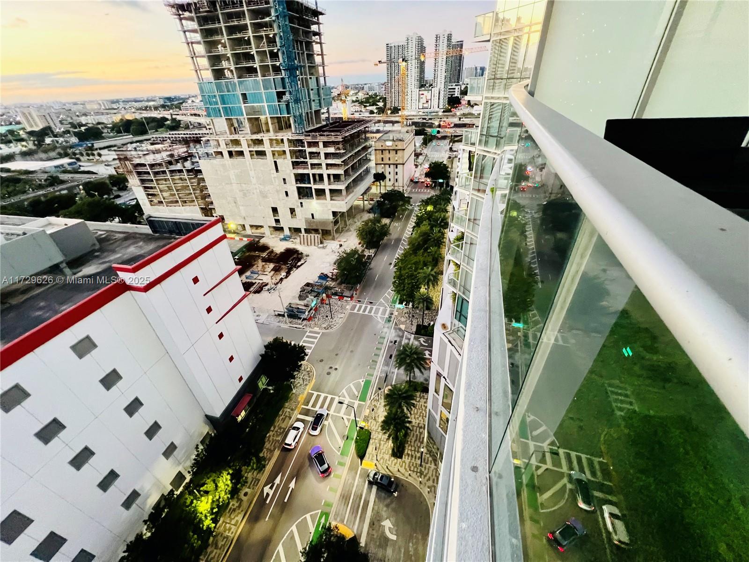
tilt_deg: -33.8
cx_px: 374
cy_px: 281
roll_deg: +4.8
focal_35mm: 13
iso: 640
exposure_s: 1/60
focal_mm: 1.57
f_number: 1.8
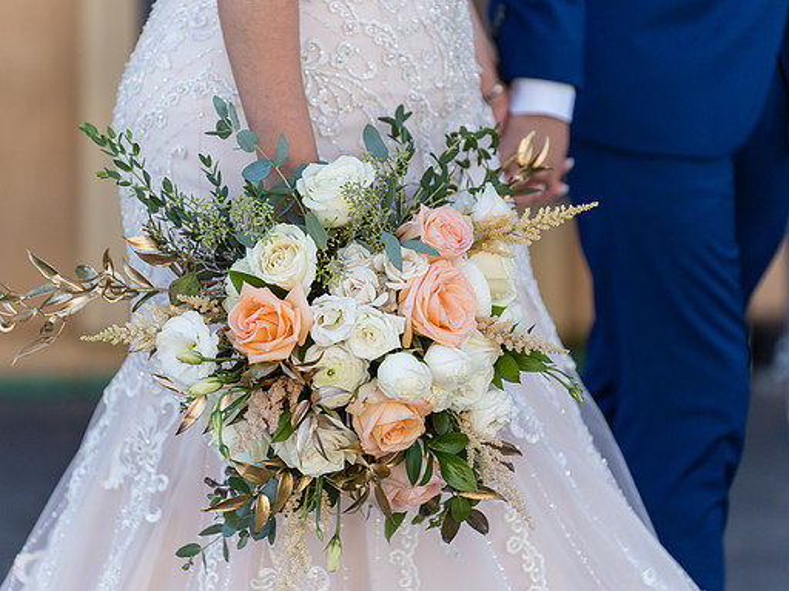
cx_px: 398
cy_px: 296
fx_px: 4467
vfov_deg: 7.6
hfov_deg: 10.1
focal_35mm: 196
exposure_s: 1/1250
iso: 250
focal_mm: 180
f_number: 2.8
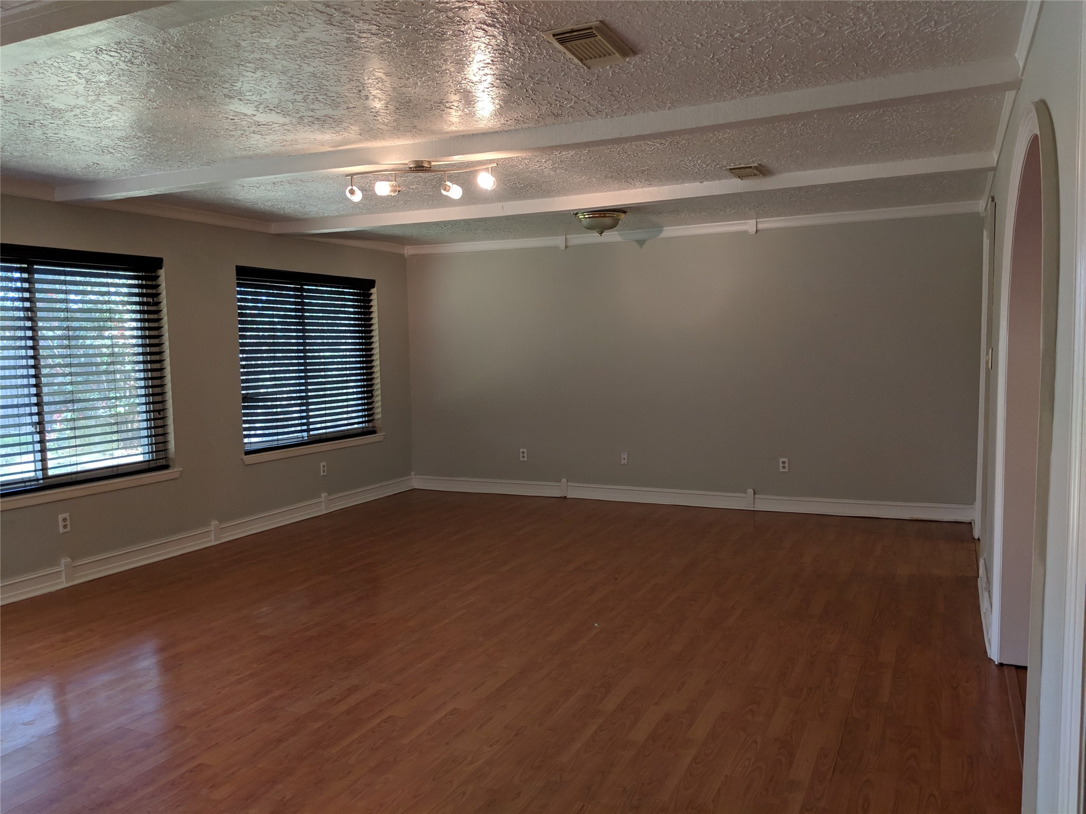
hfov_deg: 65.3
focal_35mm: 27
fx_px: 847
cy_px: 407
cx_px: 543
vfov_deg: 51.4
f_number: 1.8
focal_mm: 4.44
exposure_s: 1/120
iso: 83
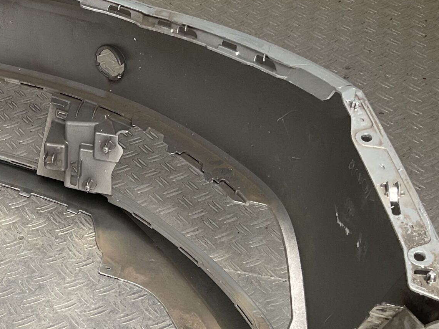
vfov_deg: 22.4
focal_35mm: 65
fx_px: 825
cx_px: -9
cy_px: 237
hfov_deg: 27.9
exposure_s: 1/620
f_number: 1.8
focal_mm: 3
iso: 16
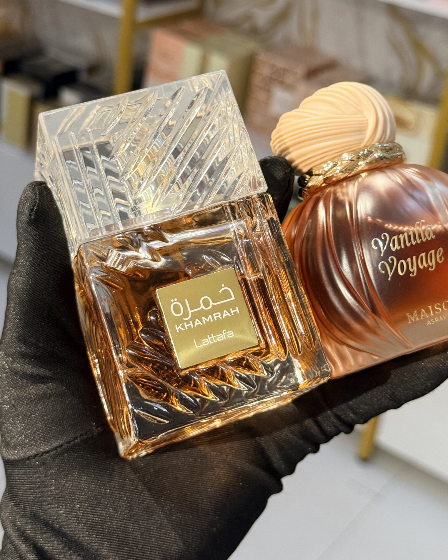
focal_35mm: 63
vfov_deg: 29.8
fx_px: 1044
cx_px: 274
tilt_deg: -23.9
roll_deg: -11.2
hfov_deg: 24.2
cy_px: 190
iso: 200
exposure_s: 1/50
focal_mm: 6.76
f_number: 1.78
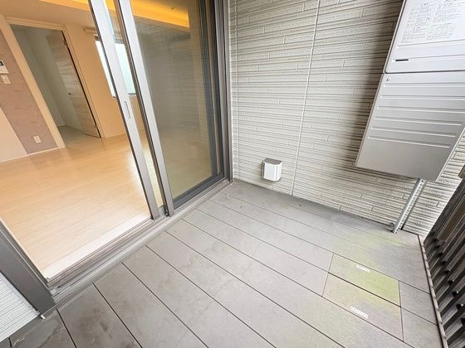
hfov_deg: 102.1
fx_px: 188
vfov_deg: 85.7
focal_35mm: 14
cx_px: 232
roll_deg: +2.9
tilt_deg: -27.7
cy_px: 174
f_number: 2.2
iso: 200
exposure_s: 1/99
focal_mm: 2.22
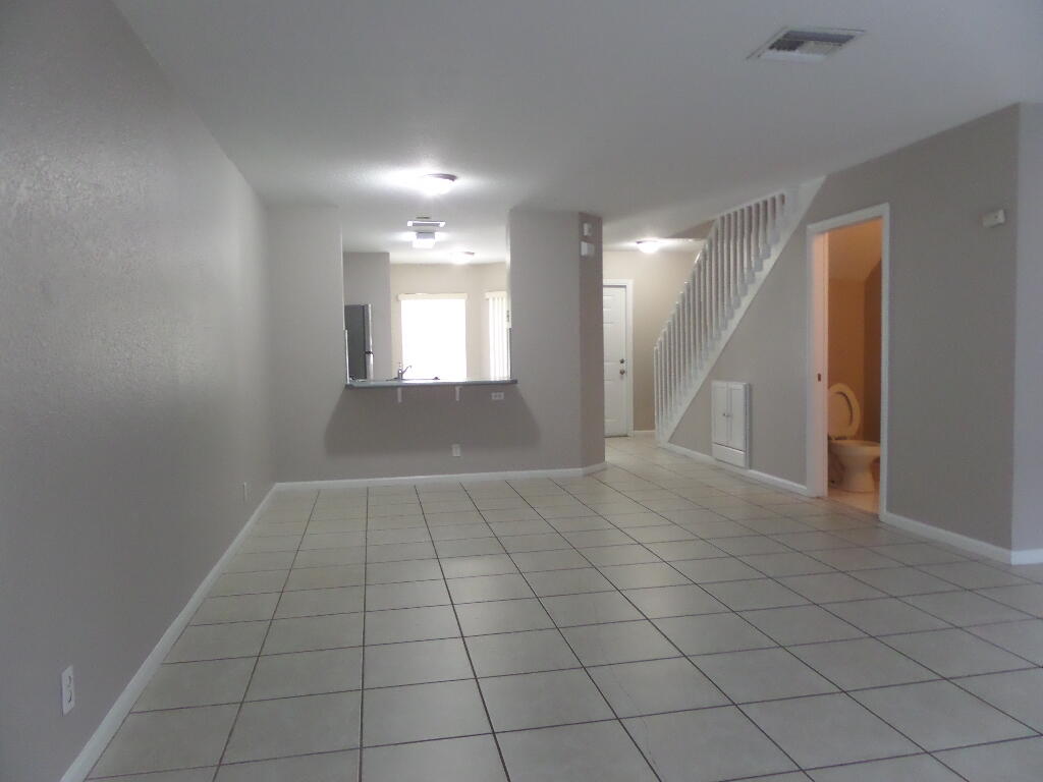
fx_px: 723
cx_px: 522
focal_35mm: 24
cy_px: 391
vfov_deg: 56.8
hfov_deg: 71.6
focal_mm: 4
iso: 480
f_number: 3.2
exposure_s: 1/30
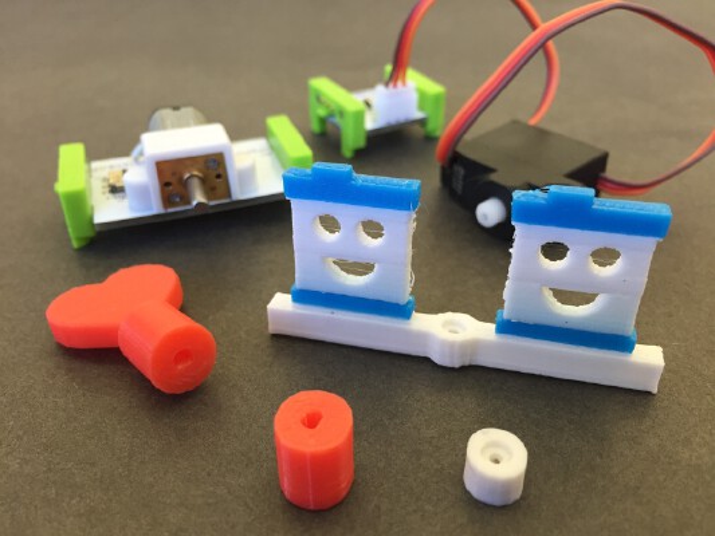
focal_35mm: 29
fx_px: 599
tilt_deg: -34.6
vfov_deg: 48.2
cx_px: 358
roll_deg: +0.3
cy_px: 268
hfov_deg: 61.6
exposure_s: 1/30
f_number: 2.2
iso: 40
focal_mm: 4.15
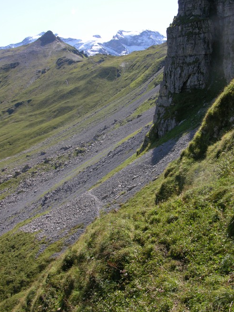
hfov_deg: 35.1
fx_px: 370
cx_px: 116
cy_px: 144
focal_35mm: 41
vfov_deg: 45.7
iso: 50
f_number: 5.6
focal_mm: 8.9
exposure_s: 1/182
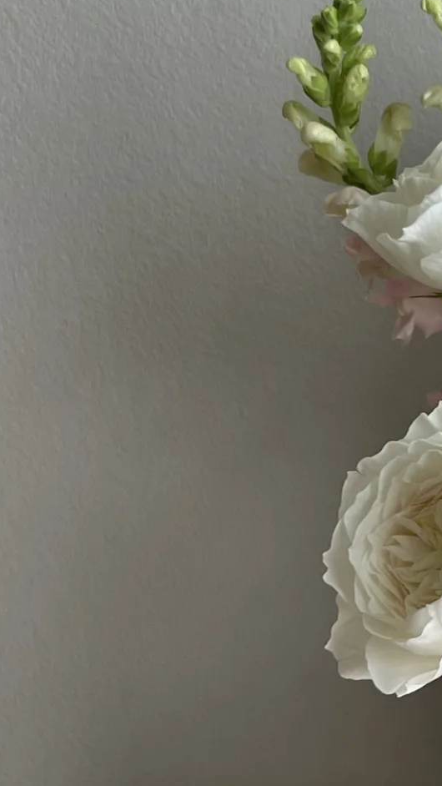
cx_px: 756
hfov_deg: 14.2
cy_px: 281
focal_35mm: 77
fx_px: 1604
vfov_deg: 27.4
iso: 80
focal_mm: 5.7
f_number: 1.5
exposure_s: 1/121
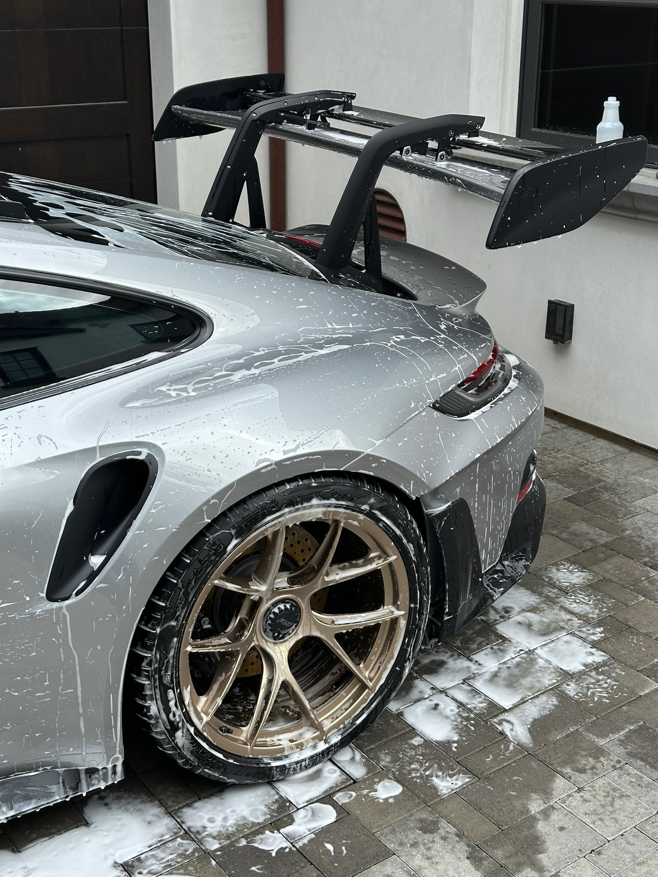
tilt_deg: -19.2
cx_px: 329
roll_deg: -1.3
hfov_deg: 30.3
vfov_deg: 39.7
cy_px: 438
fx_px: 1217
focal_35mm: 48
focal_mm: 6.86
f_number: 1.78
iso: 64
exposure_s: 1/1497
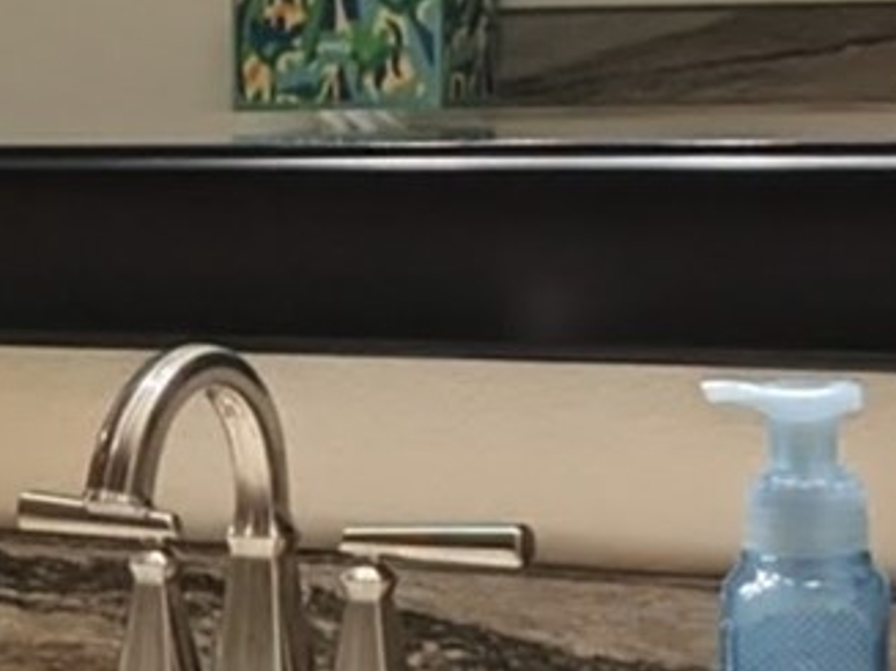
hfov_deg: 11.2
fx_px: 4373
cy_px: 586
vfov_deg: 8.8
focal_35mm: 169
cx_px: -469
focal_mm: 4.44
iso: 82
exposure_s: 1/120
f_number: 1.8
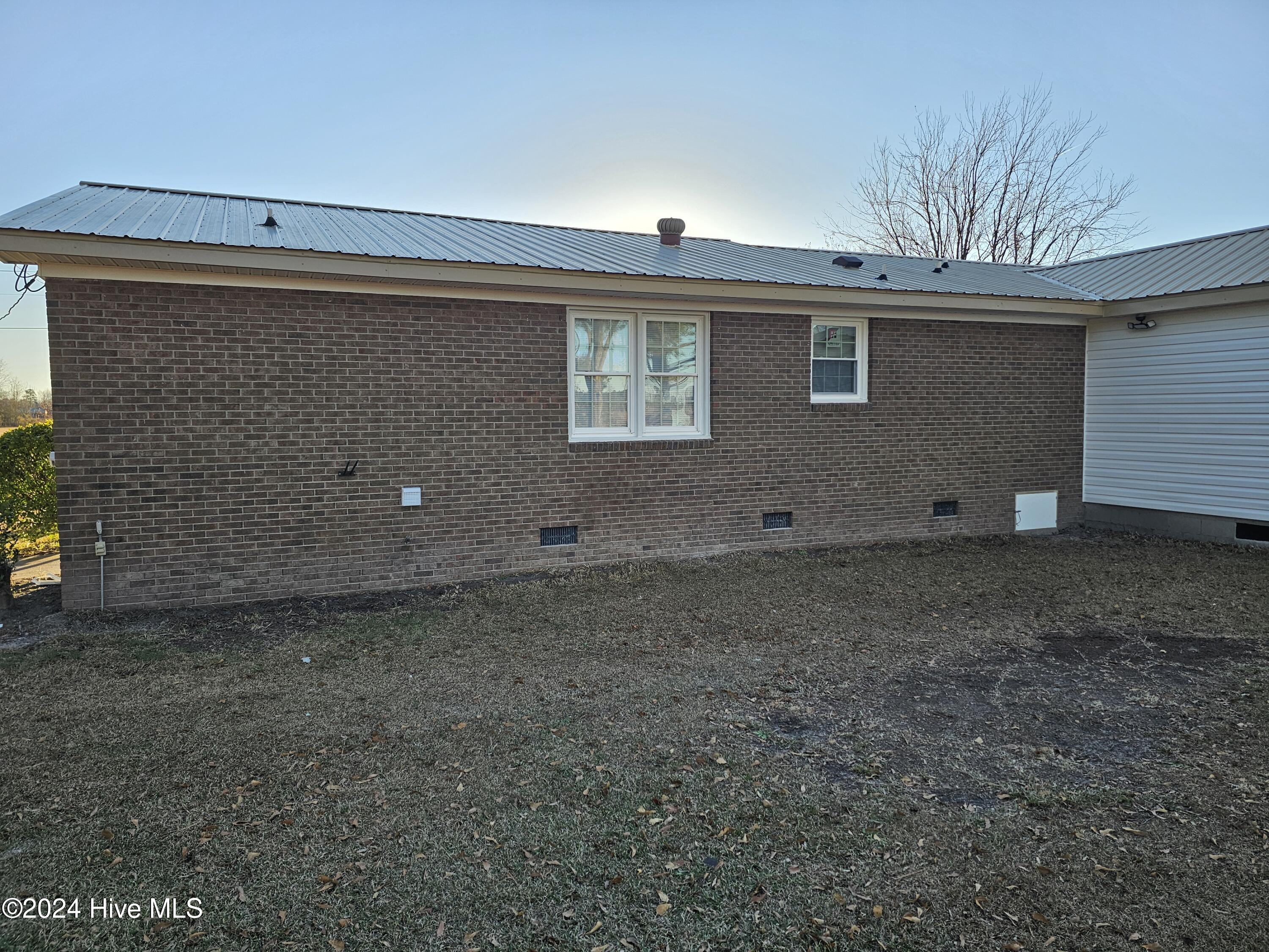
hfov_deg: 73.9
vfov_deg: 58.9
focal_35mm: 23
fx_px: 843
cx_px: 634
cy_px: 476
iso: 25
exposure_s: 1/359
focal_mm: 6.3
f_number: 1.7
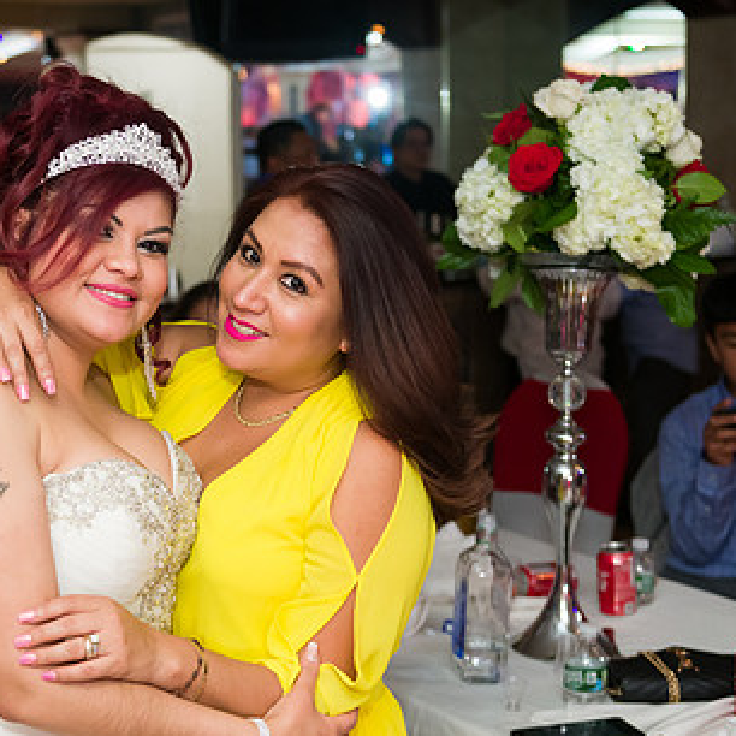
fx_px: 1395
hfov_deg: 29.4
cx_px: 248
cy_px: 388
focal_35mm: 58
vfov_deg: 29.5
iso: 1250
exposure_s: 1/125
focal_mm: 36
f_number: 3.2
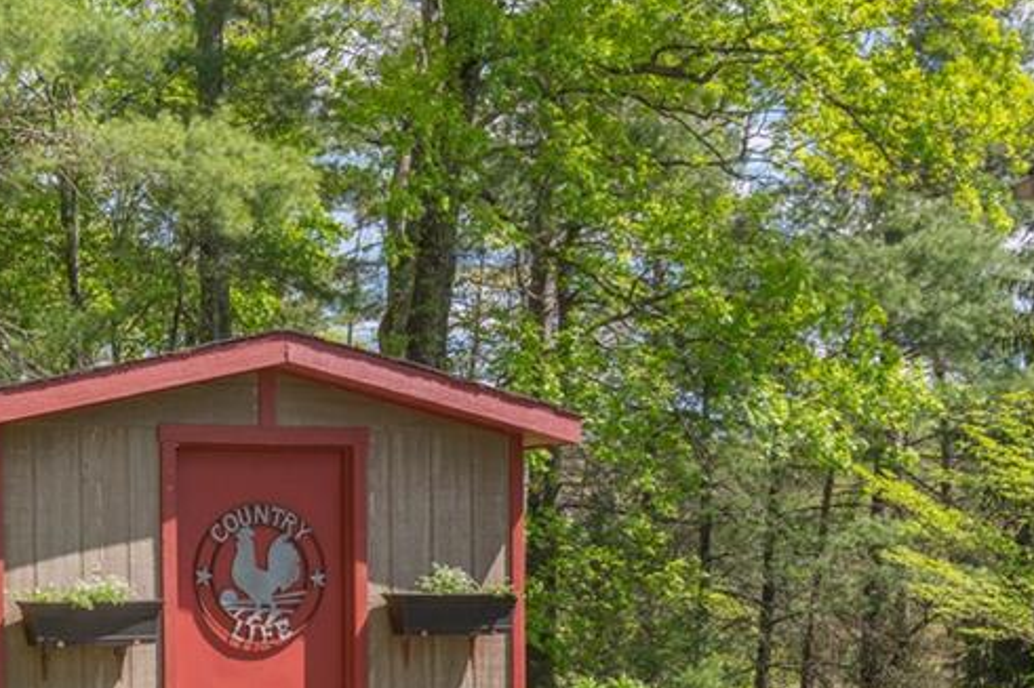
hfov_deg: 27.1
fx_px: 2096
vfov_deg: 18.5
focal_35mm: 73
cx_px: 179
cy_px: 571
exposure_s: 1/1250
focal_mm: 35
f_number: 7.1
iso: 400
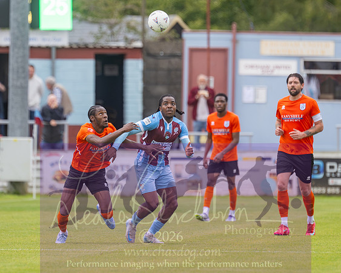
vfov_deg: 2.6
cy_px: 143
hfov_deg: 3.2
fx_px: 6111
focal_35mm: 606
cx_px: 162
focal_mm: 300
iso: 560
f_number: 2.8
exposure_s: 1/1250
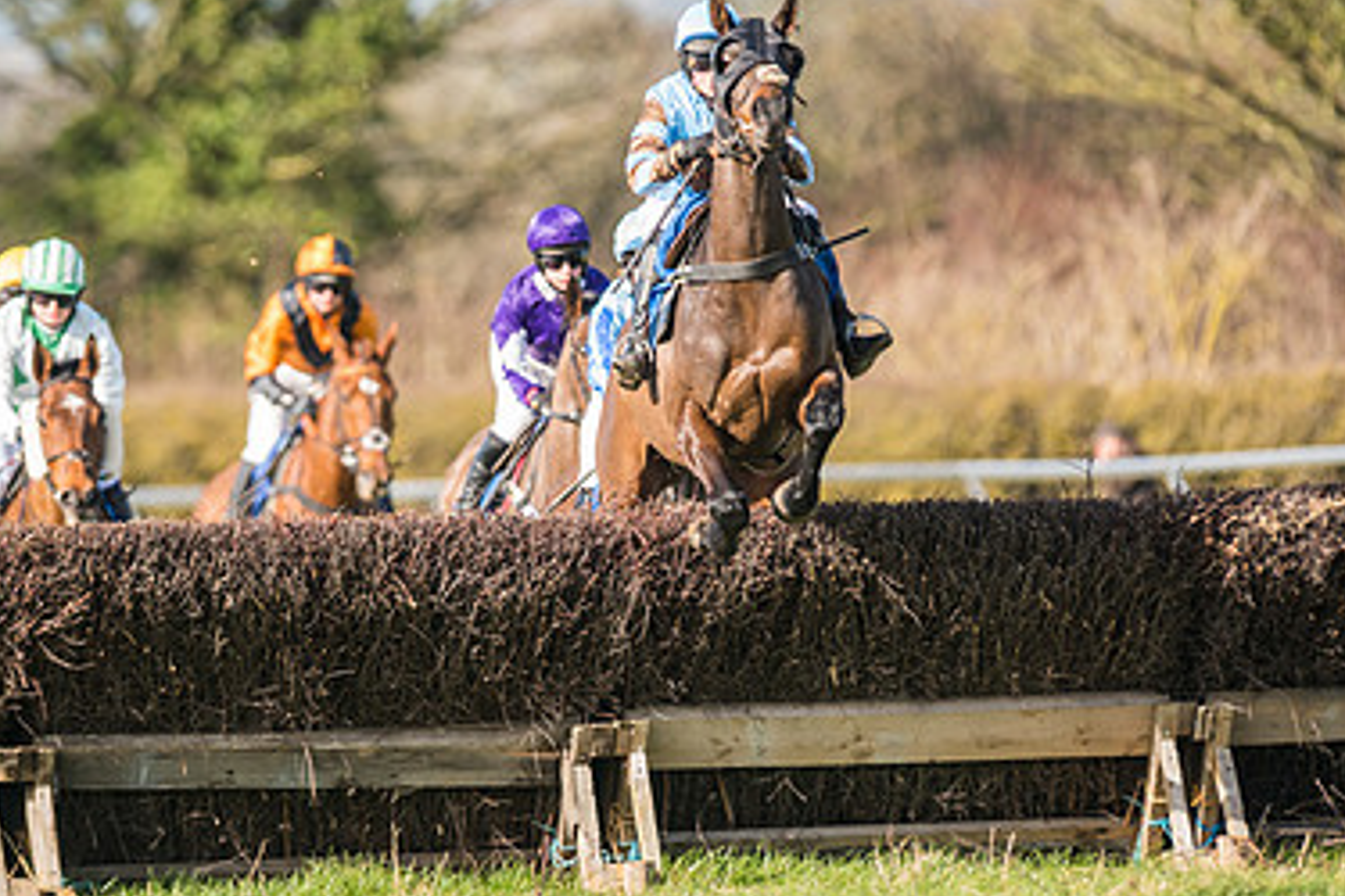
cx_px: 509
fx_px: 23125
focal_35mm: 619
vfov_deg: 2.2
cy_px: 299
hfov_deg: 3.3
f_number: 5
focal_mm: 400
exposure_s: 1/1000
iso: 200
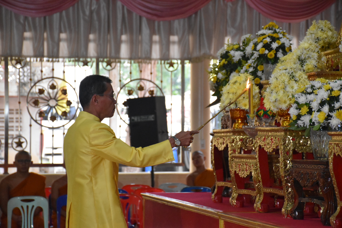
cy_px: 114
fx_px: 1211
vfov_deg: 10.8
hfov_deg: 16.1
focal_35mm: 128
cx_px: 171
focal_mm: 85
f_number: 5.3
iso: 4500
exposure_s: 1/125
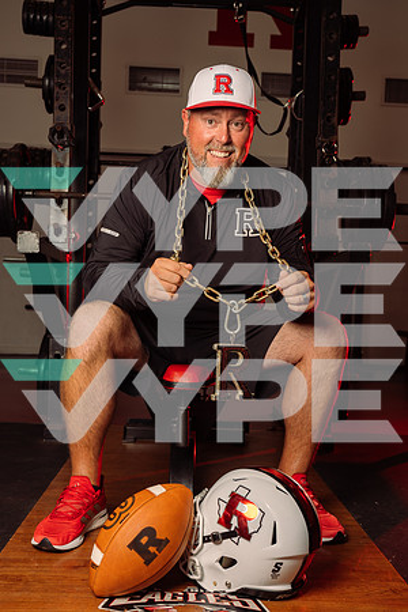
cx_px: 204
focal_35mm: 44
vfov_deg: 44.5
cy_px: 306
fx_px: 748
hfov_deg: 30.5
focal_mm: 44
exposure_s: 1/250
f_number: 6.3
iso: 250
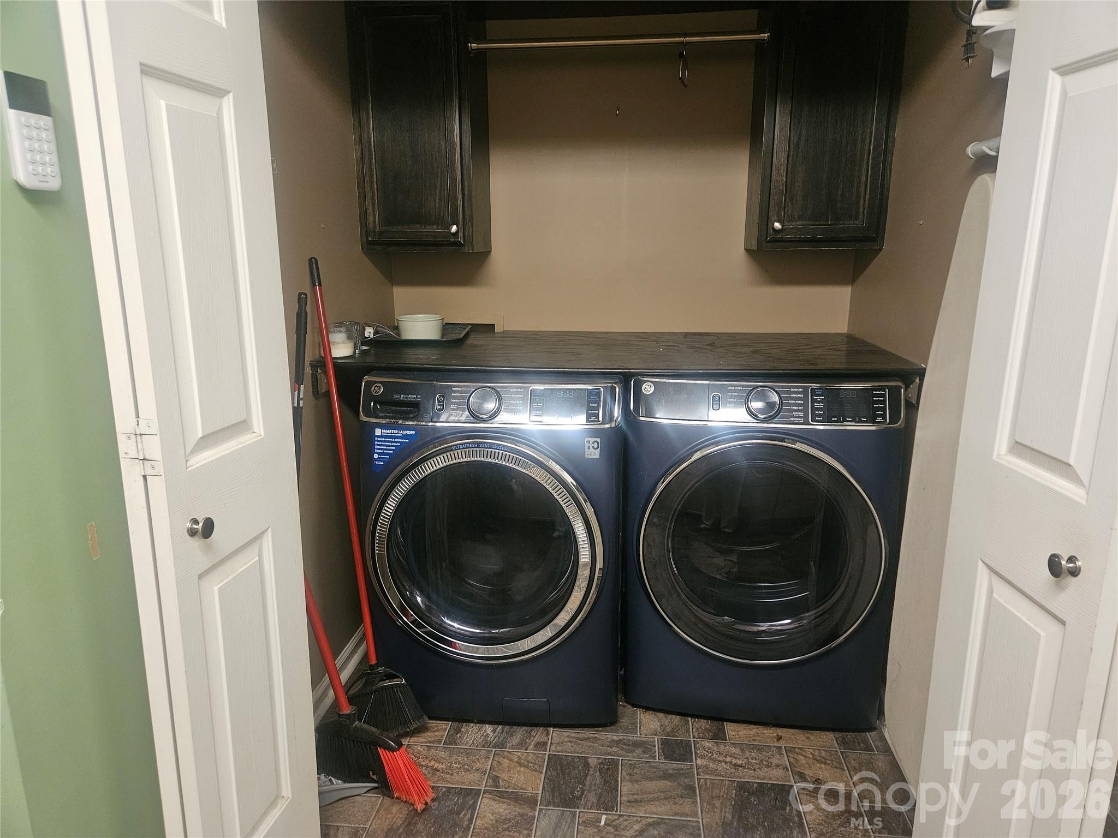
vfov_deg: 58.9
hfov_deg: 73.9
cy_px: 419
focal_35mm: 23
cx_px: 559
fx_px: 743
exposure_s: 1/40
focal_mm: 5.4
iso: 640
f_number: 1.8
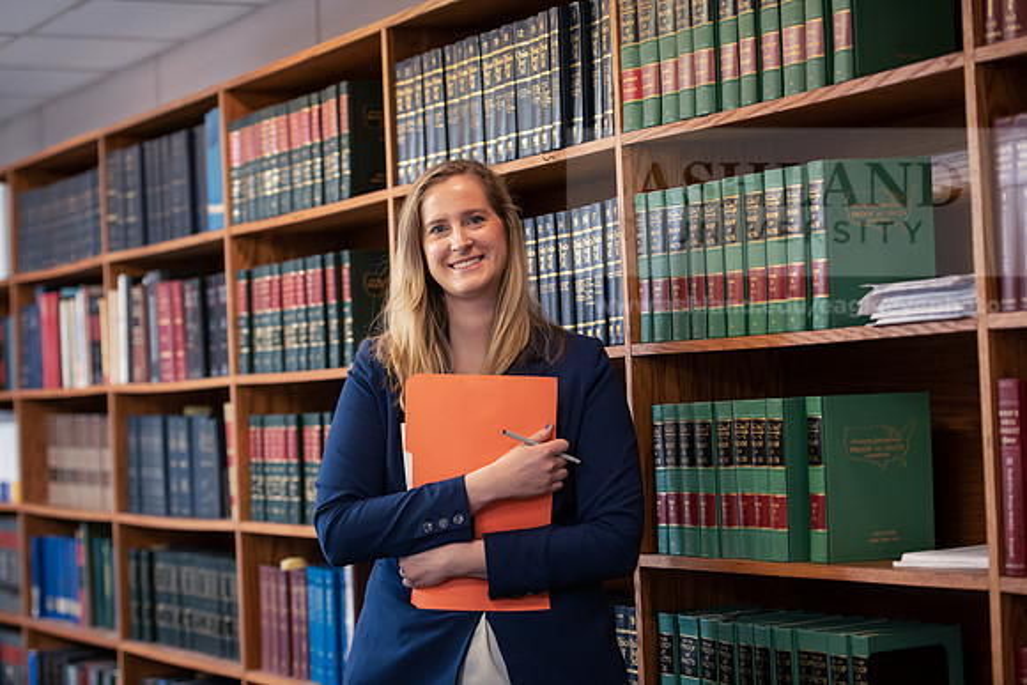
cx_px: 514
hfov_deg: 23.9
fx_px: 2425
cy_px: 342
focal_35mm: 85
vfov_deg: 16.1
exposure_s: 1/125
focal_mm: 85
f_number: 3.2
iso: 1000
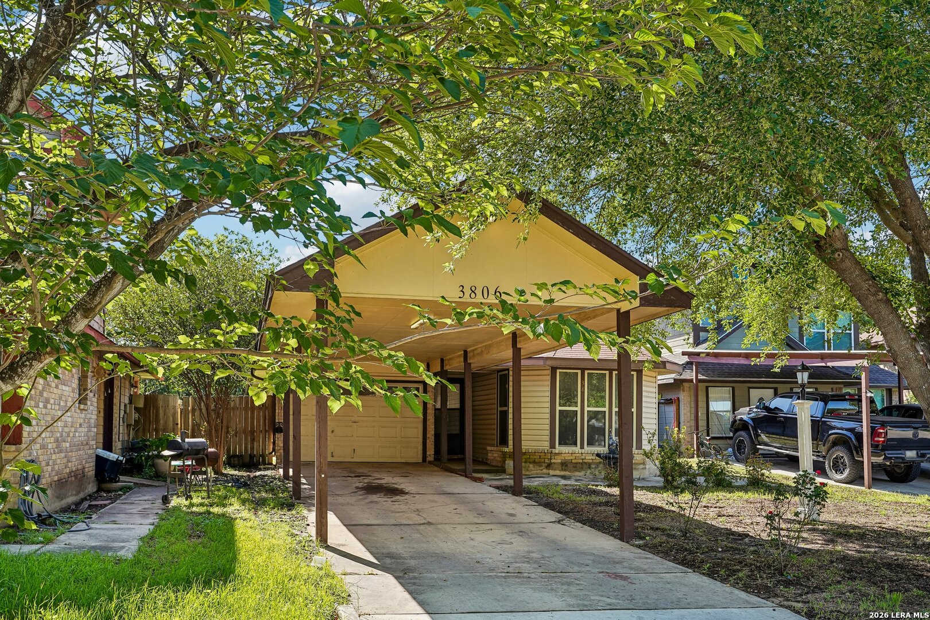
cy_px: 310
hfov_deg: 58.7
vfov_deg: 41.1
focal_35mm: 32
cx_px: 465
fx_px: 827
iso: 100
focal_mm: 32
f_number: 8
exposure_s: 1/60
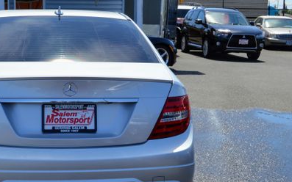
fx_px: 509
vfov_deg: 20.3
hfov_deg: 31.4
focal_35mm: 64
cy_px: 109
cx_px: 74
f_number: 8
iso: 100
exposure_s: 1/250
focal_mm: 26
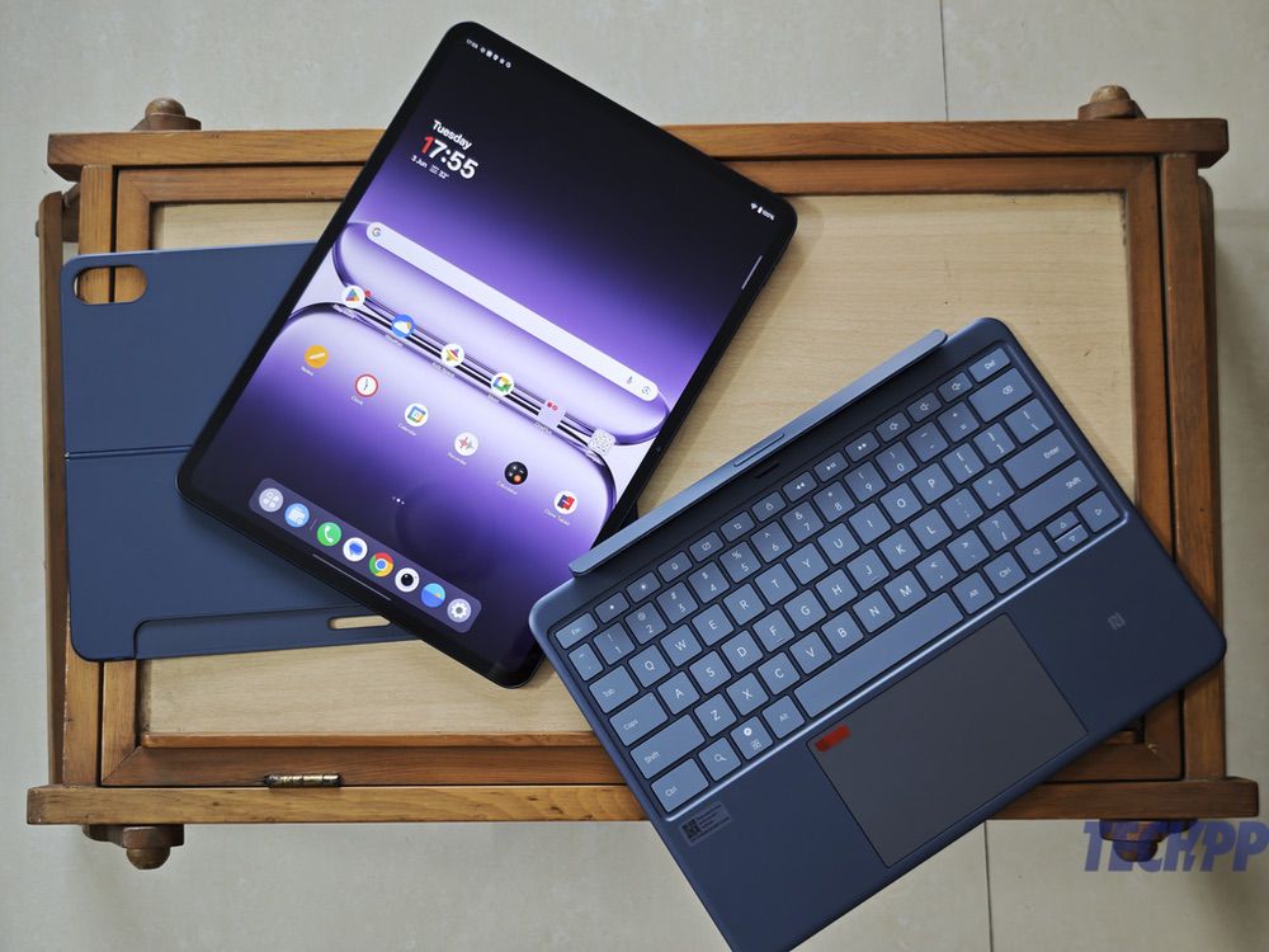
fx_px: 1686
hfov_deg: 41.2
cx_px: 634
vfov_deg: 31.5
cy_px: 476
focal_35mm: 46
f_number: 1.63
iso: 250
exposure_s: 1/50
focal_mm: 8.72
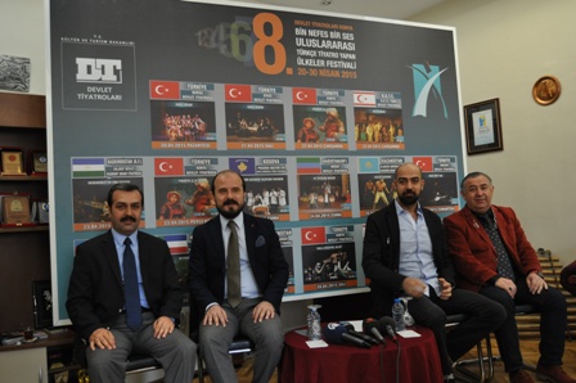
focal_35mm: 33
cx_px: 288
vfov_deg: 39.9
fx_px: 528
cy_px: 192
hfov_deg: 57.3
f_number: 3.5
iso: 800
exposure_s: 1/50
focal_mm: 22
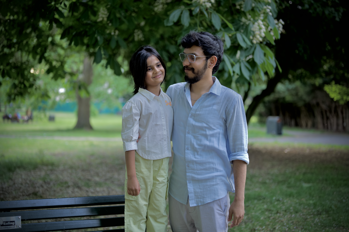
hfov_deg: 39.6
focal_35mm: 50
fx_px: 484
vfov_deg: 27.0
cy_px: 116
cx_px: 174
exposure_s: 1/125
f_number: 1.8
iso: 63
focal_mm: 50
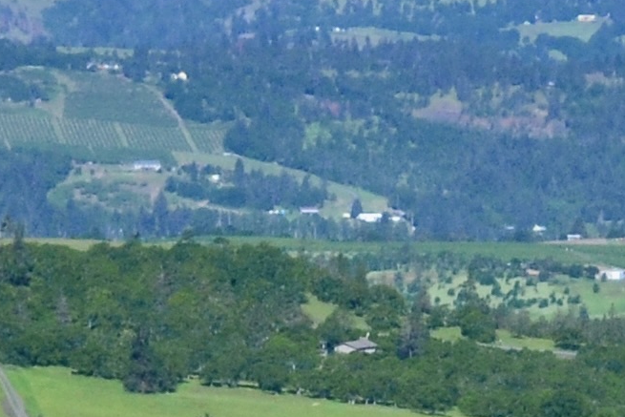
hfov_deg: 4.8
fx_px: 7328
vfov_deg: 3.2
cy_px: 803
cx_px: 1415
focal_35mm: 422
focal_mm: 40
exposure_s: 1/400
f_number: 11
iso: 400
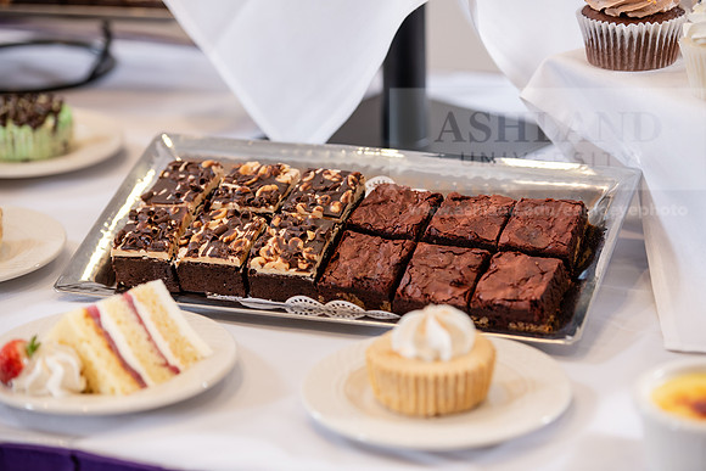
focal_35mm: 120
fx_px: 2354
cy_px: 236
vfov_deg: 11.4
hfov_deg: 17.1
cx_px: 353
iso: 400
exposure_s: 1/160
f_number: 3.5
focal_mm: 120
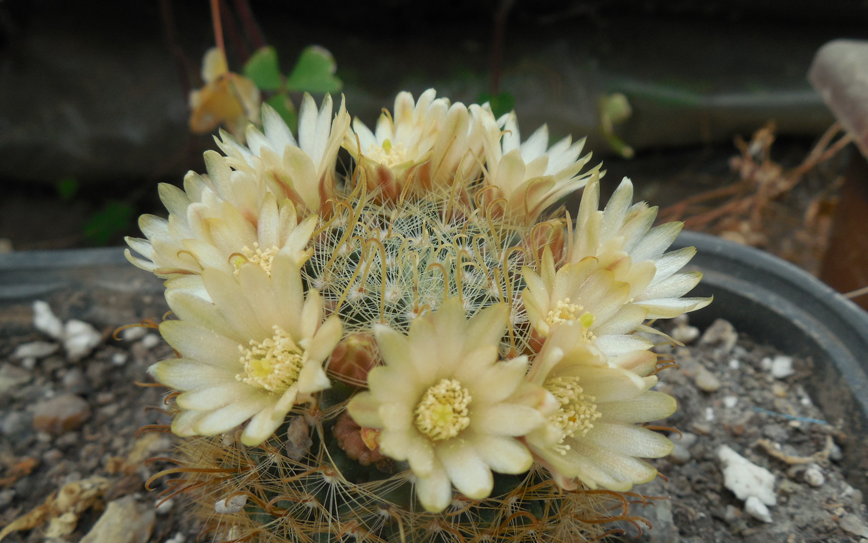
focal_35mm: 33
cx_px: 435
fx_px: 781
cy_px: 303
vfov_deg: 38.3
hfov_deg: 58.1
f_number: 3.6
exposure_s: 1/320
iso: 125
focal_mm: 5.6
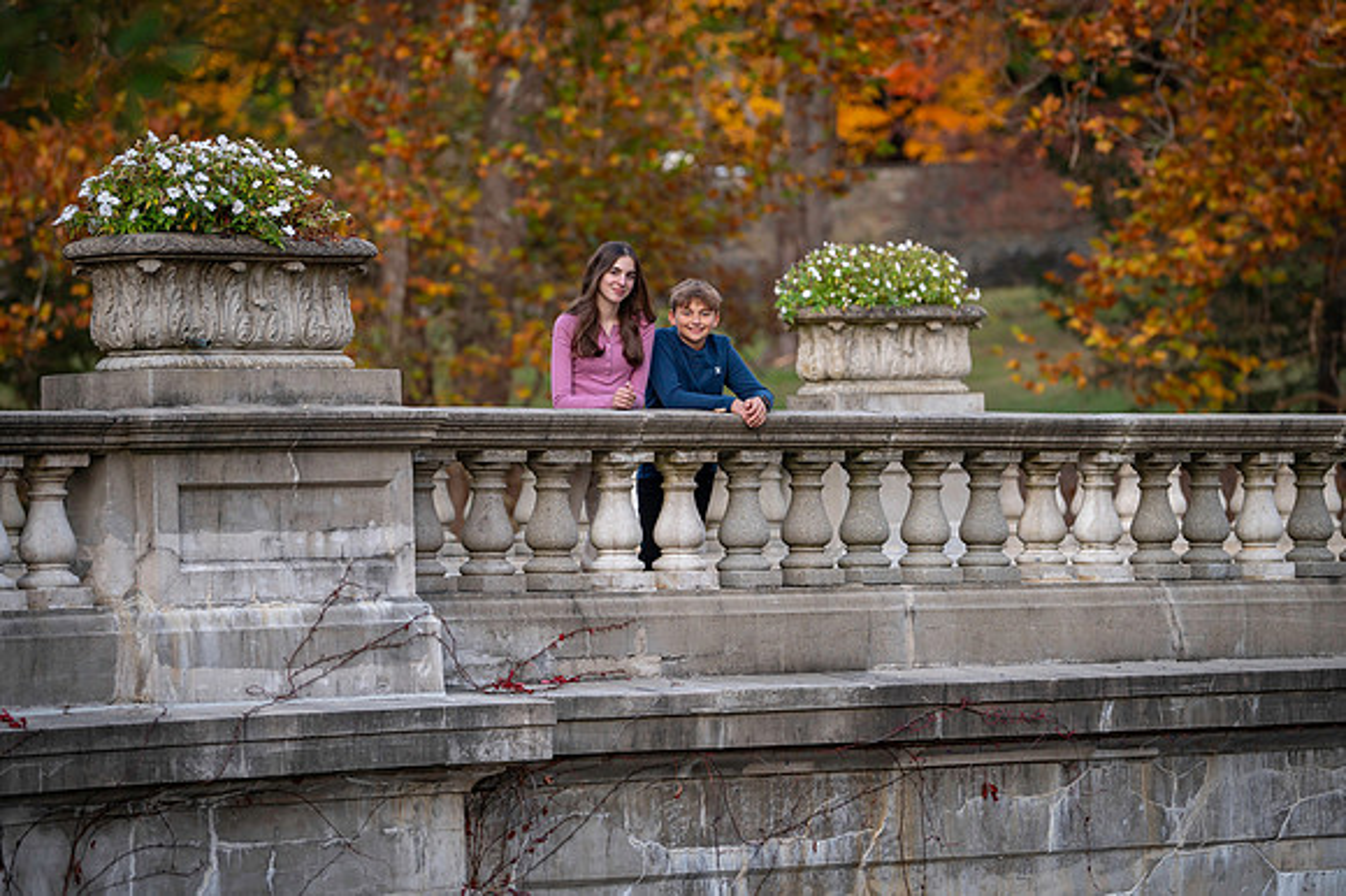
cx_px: 749
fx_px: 5797
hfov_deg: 13.2
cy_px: 448
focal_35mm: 155
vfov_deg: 8.8
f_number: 3.2
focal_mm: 135
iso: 400
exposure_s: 1/500
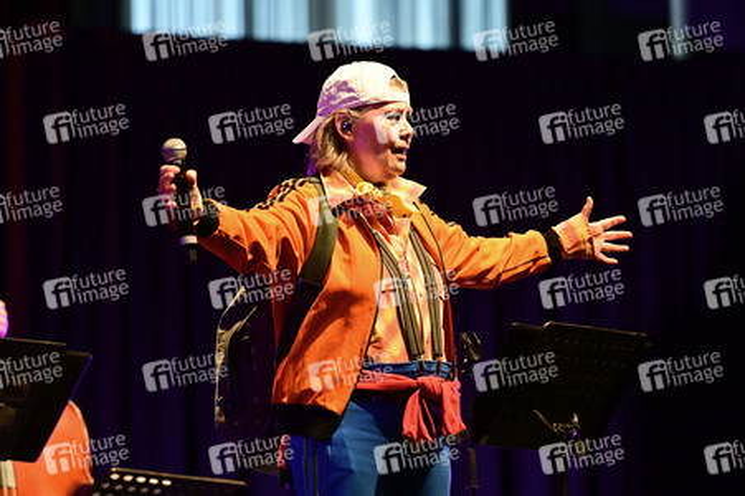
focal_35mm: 200
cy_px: 248
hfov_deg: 10.3
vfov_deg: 6.9
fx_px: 4136
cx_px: 372
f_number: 2.8
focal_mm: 200
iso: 6400
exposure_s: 1/250
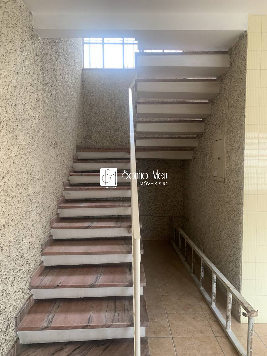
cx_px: 134
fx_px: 267
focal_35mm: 26
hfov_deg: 53.1
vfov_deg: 67.3
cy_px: 178
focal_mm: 4.25
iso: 160
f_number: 1.8
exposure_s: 1/60
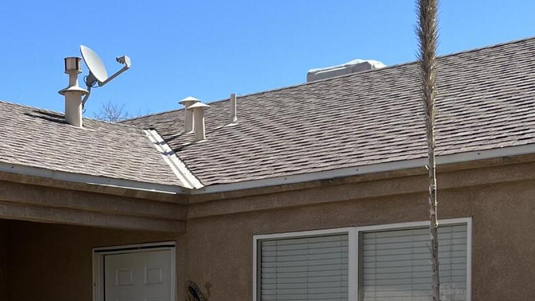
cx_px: 86
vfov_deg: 16.2
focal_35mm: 71
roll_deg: +1.4
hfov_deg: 28.9
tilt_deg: -2.3
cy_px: 380
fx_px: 1007
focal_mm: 5.7
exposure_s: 1/3831
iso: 50
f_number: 1.5
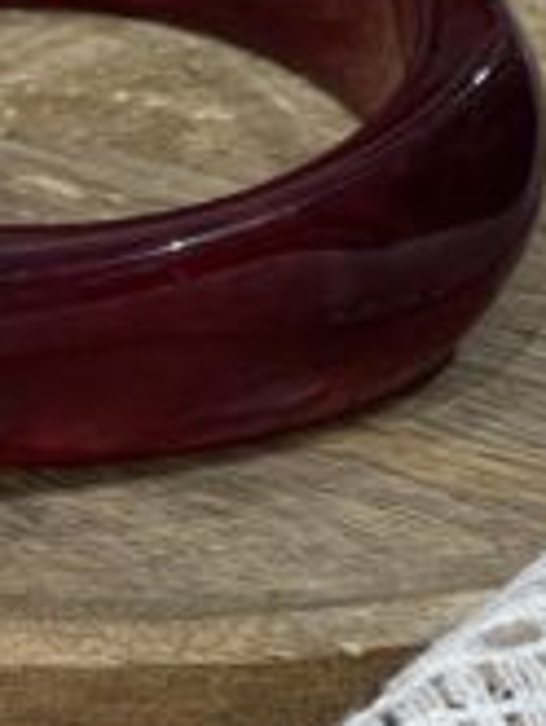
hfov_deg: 9.5
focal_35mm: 155
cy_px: 326
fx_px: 3256
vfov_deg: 12.7
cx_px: -53
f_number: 2.2
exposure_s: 1/100
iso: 160
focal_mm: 7.5
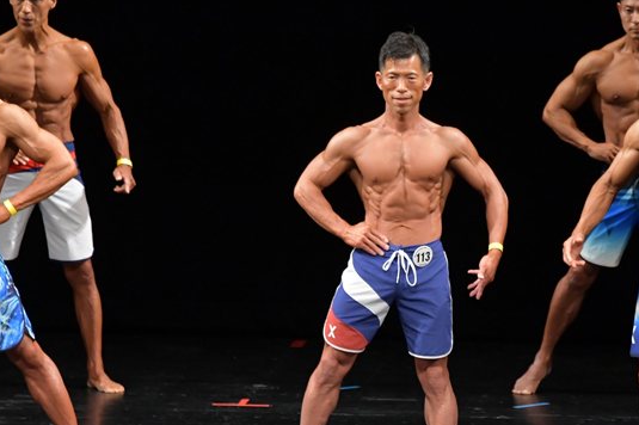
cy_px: 283
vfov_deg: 3.5
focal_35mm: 391
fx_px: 6936
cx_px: 453
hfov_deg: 5.3
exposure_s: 1/400
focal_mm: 180
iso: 3200
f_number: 5.6
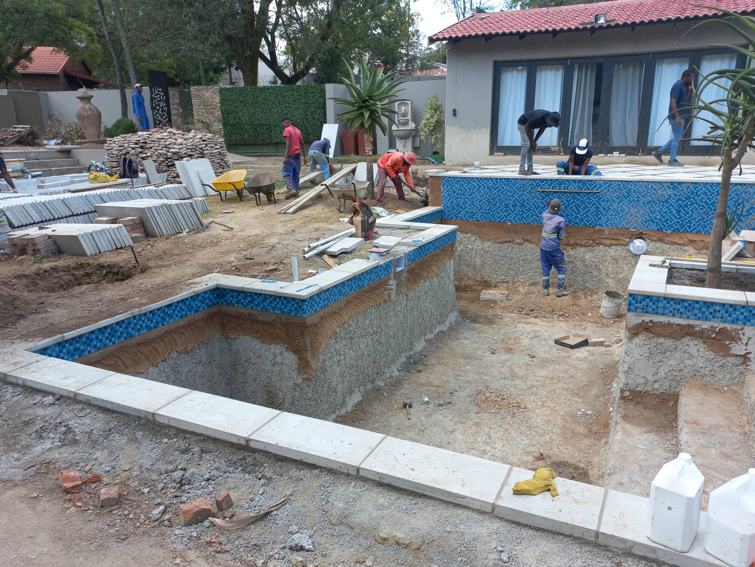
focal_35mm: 27
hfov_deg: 65.3
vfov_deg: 51.4
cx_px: 385
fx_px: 589
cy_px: 293
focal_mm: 4.6
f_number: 1.8
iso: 25
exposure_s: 1/125
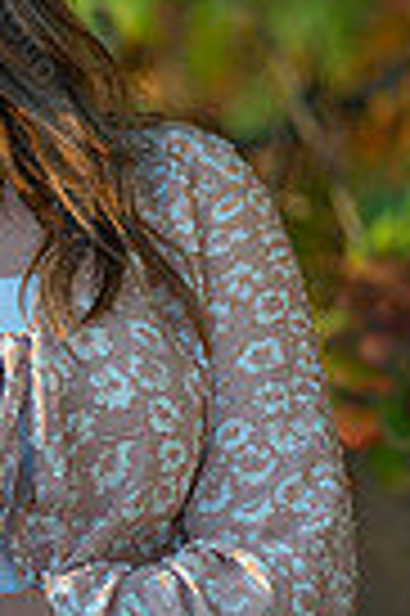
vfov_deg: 7.4
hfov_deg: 4.9
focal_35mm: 280
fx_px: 4795
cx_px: -216
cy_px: 391
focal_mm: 85
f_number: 1.2
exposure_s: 1/640
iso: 160
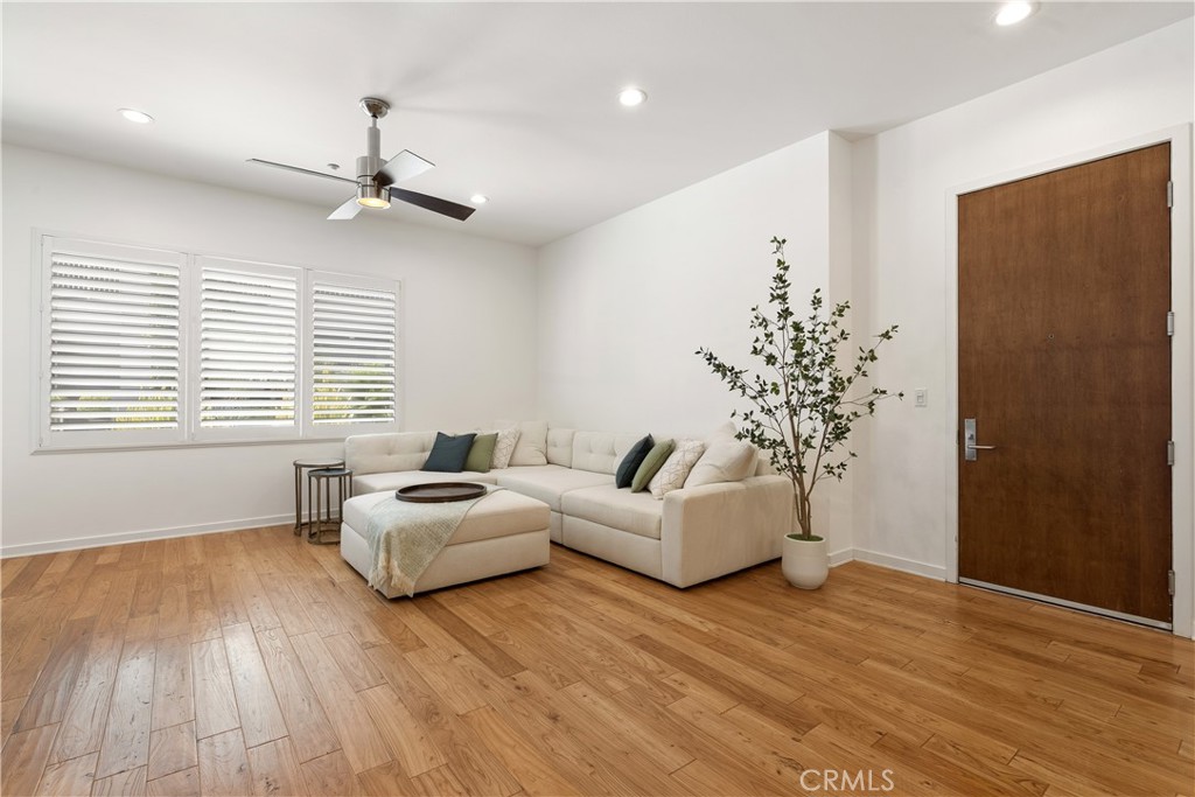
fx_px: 531
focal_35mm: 16
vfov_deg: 73.8
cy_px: 398
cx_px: 598
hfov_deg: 96.7
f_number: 9
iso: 320
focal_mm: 16
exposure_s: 1/1.25
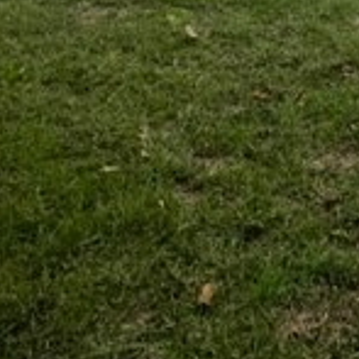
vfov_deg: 25.4
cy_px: -183
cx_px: 486
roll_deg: -0.4
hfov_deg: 27.4
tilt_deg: -2.6
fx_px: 587
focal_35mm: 50
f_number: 1.8
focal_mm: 1.57
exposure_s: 1/1130
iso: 32
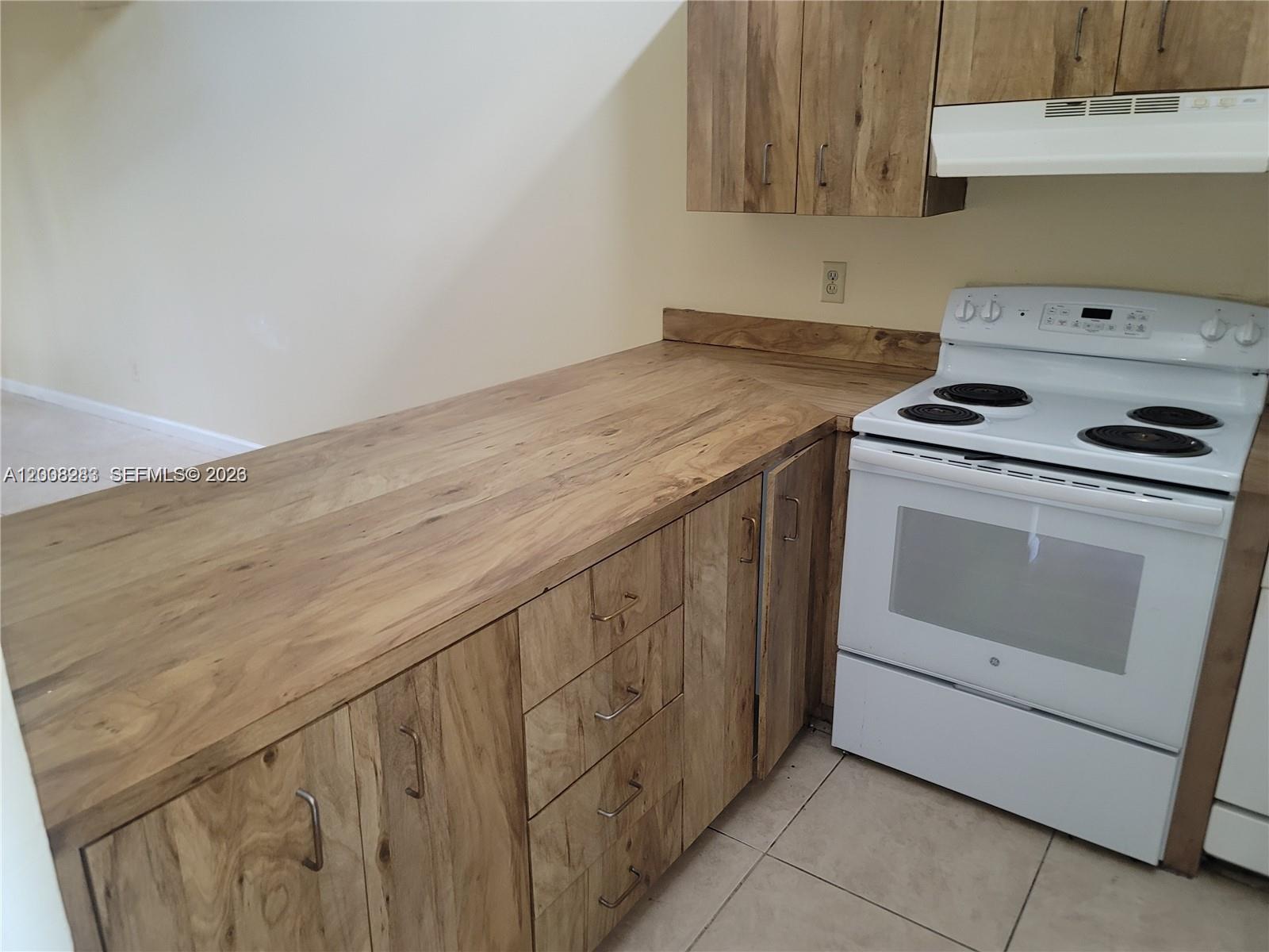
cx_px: 634
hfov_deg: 69.4
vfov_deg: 54.9
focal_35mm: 25
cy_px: 476
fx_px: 916
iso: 320
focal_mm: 7
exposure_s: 1/8
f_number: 1.8
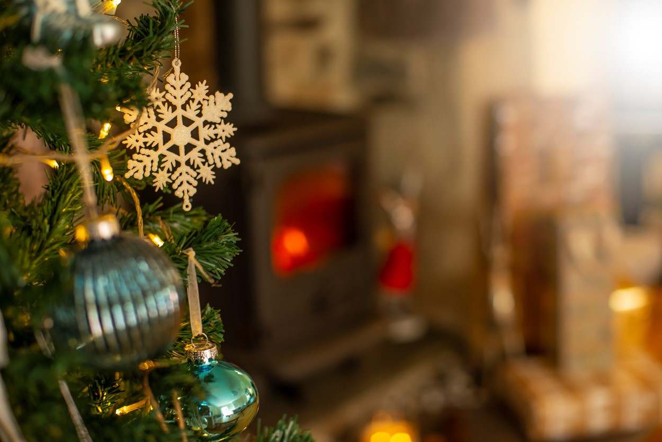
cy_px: 221
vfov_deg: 27.0
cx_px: 331
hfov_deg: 39.6
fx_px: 920
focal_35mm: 50
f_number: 2.5
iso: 400
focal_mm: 50
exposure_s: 1/25
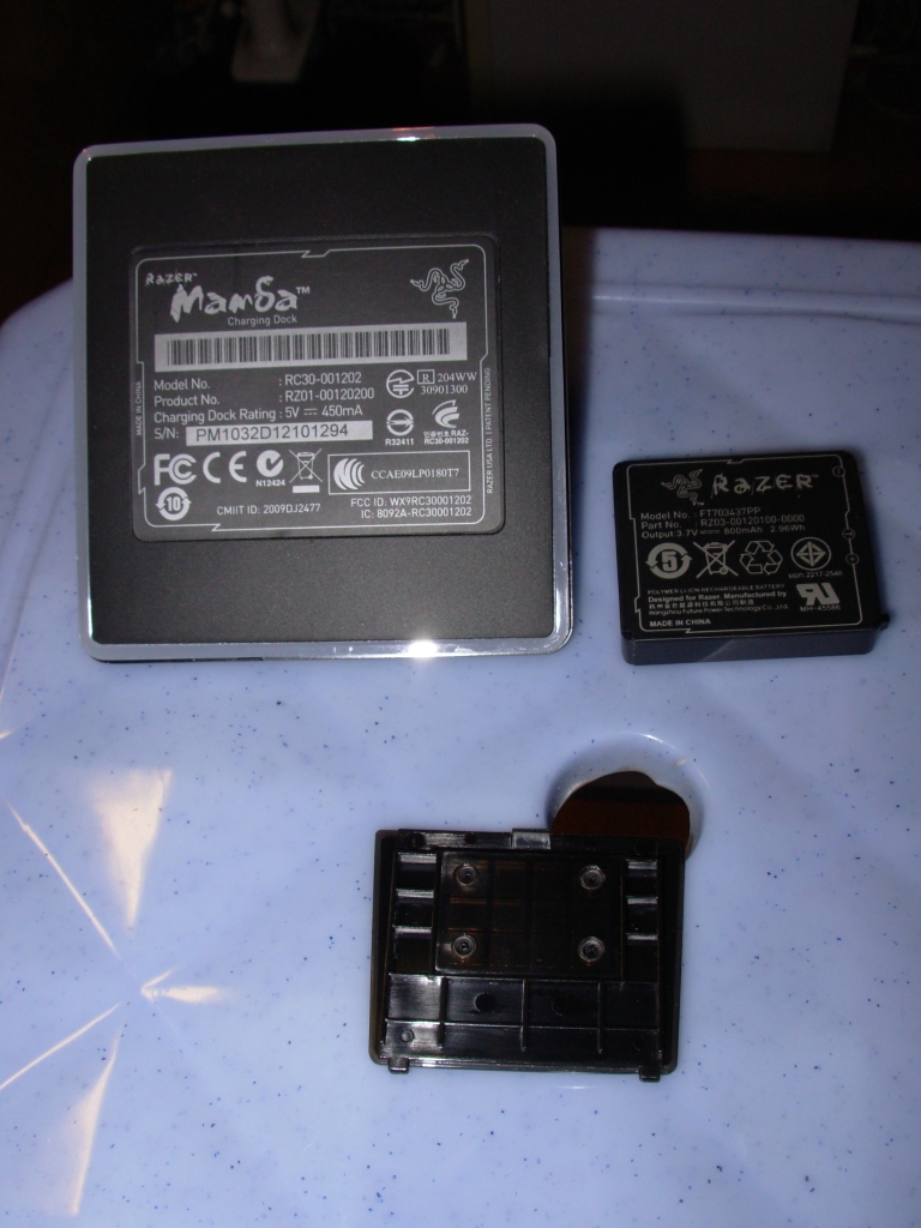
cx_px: 460
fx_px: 1348
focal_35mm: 38
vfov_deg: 49.0
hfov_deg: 37.7
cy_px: 614
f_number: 4.9
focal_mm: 6.3
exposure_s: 1/32
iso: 50
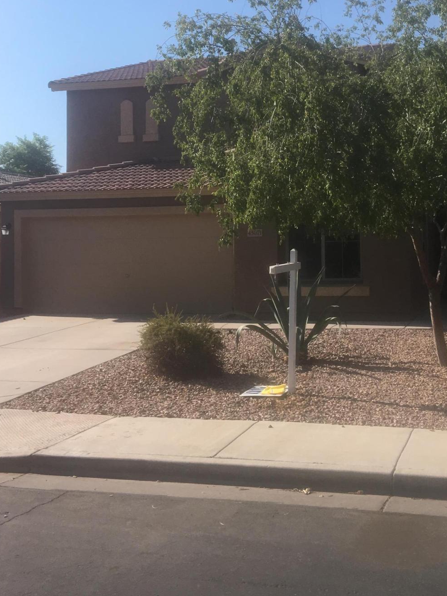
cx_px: 311
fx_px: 757
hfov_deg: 32.5
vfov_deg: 42.6
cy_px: 218
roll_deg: +0.2
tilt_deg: +4.2
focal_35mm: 44
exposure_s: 1/1479
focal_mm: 4.15
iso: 25
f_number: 2.2
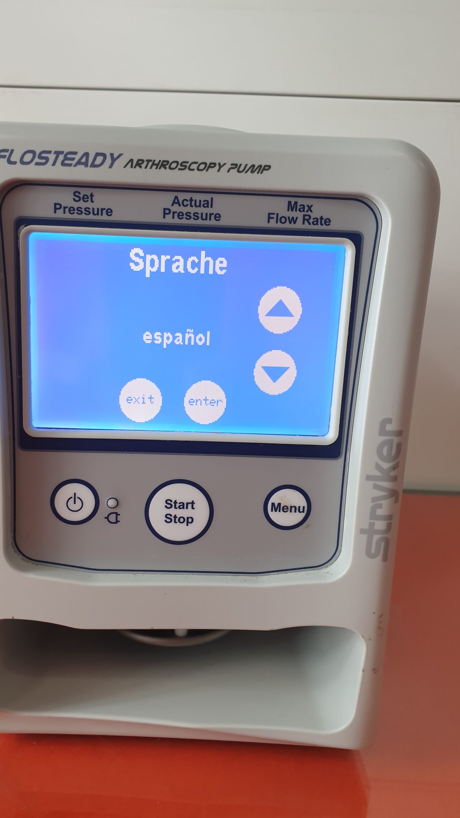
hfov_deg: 40.1
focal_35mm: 29
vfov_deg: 66.1
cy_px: 405
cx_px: 190
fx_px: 629
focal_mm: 4.3
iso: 125
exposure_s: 1/50
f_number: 2.4
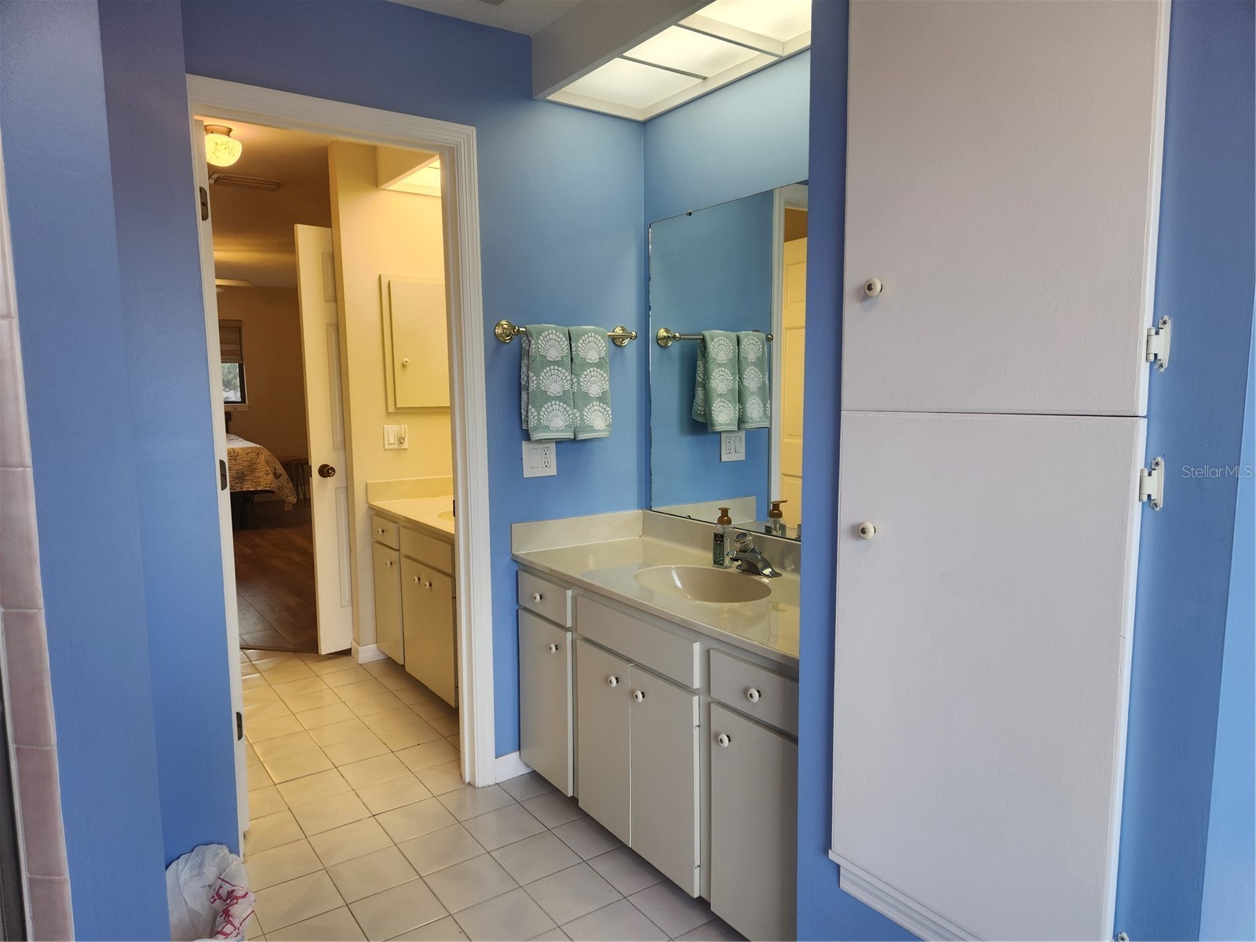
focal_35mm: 23
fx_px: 835
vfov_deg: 58.9
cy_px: 471
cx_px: 628
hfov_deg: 73.9
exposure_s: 1/120
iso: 64
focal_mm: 5.4
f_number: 1.8
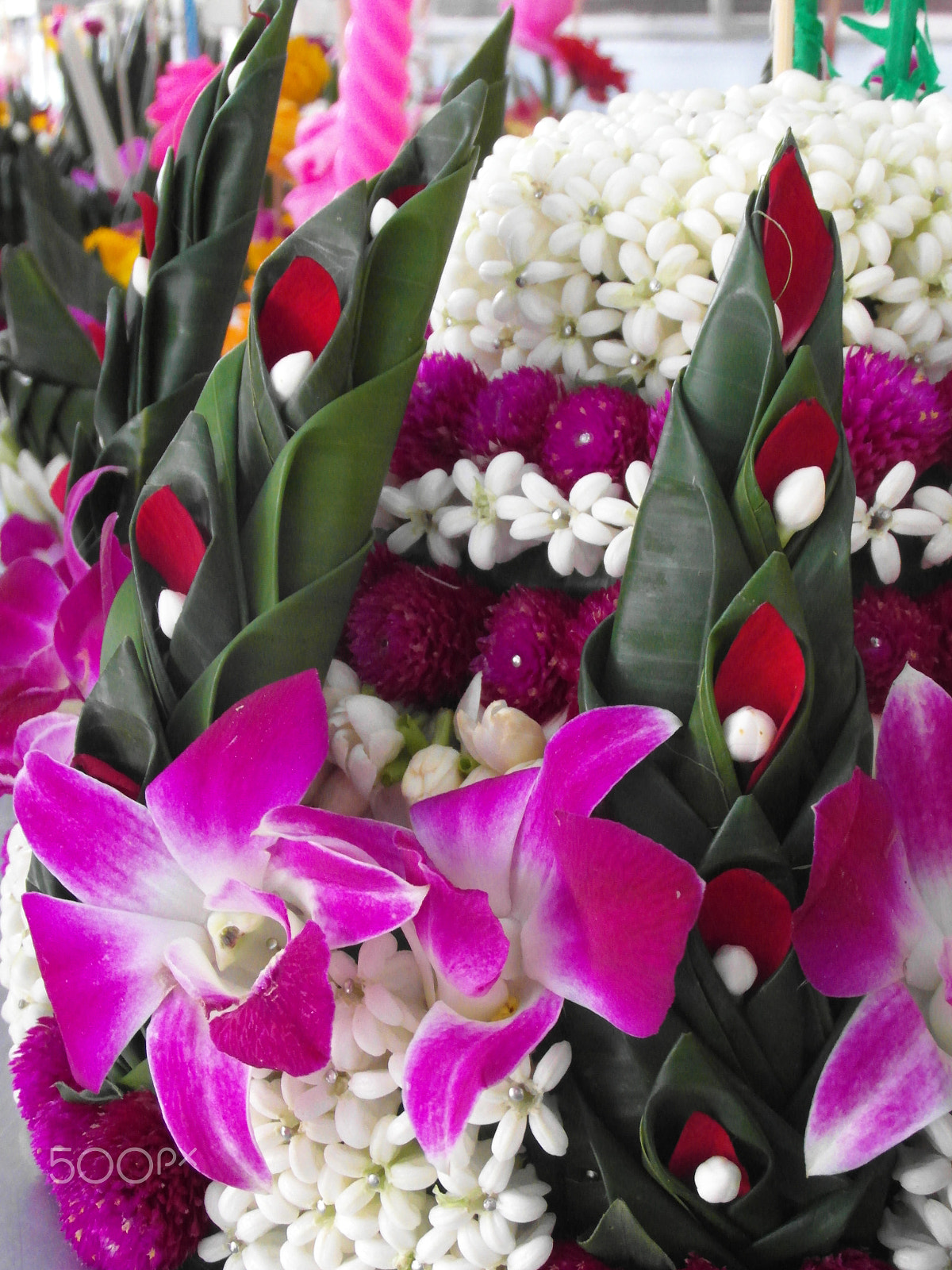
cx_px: 476
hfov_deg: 27.5
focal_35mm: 53
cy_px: 635
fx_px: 1943
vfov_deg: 36.2
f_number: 3.8
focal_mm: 8.7
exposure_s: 1/30
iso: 800
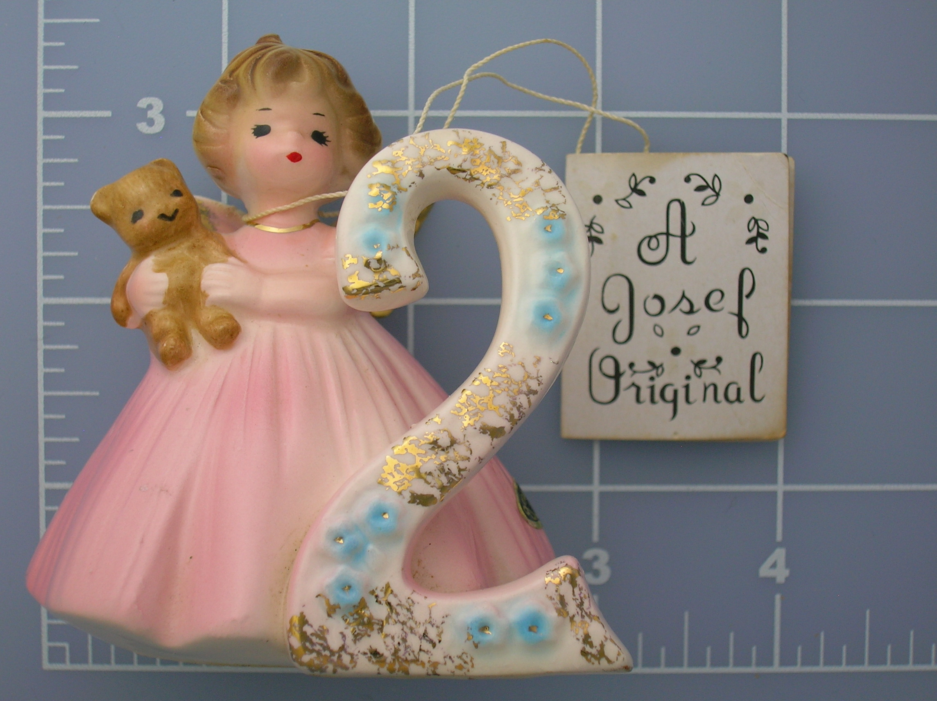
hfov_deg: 33.3
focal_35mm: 58
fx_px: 1569
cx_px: 468
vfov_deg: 25.2
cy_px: 350
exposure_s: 1/8.9
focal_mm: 9.7
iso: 50
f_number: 3.5
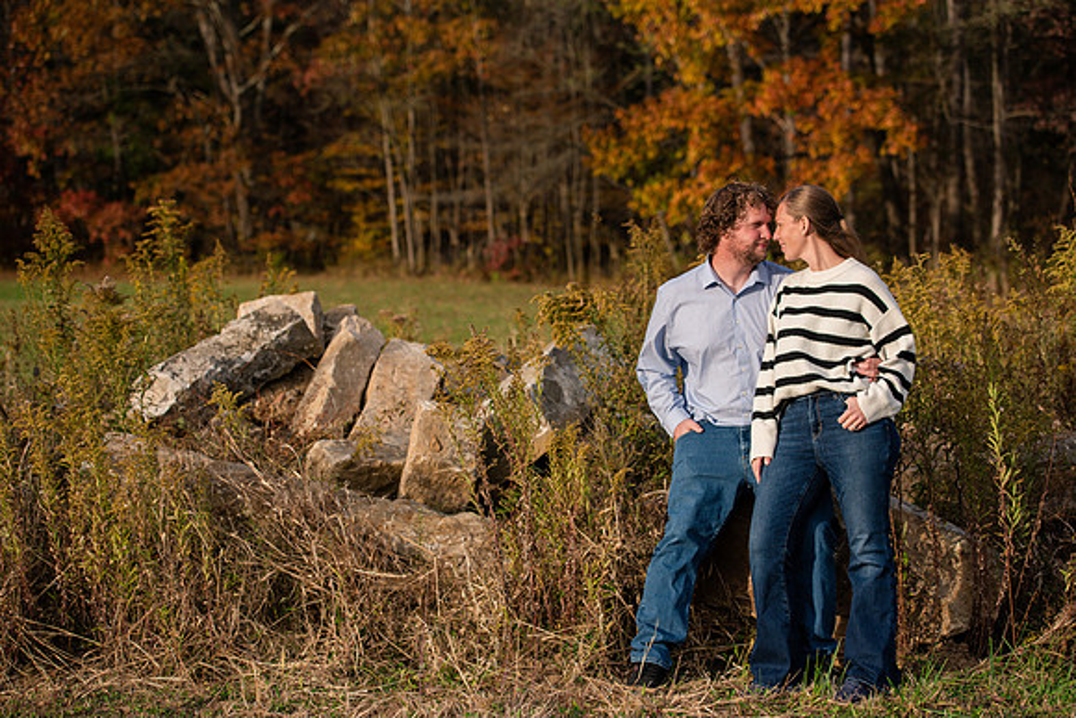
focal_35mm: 70
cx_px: 538
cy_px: 359
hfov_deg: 28.8
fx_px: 2093
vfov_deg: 19.5
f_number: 3.5
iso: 640
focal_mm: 70
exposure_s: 1/3200
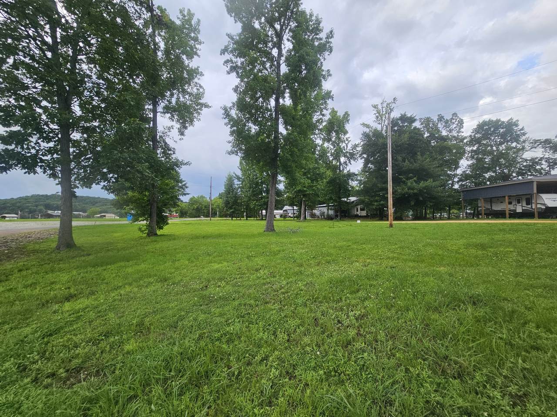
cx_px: 278
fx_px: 209
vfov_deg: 89.9
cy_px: 208
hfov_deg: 106.2
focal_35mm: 13
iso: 50
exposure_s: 1/686
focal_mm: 2.2
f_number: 2.2
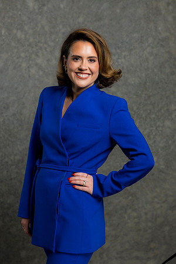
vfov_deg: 23.9
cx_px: 88
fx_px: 623
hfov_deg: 16.1
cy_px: 132
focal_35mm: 85
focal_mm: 85
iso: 125
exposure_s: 1/200
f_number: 5
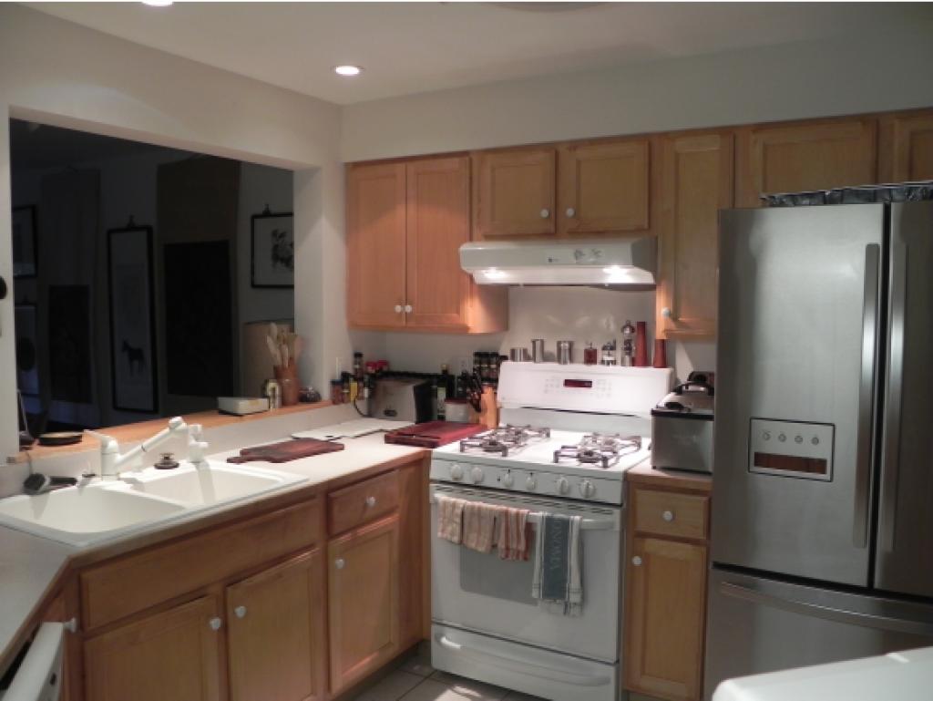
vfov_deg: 48.3
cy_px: 350
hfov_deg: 61.6
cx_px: 466
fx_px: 782
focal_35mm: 29
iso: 215
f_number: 2.8
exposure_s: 1/30
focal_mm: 5.2
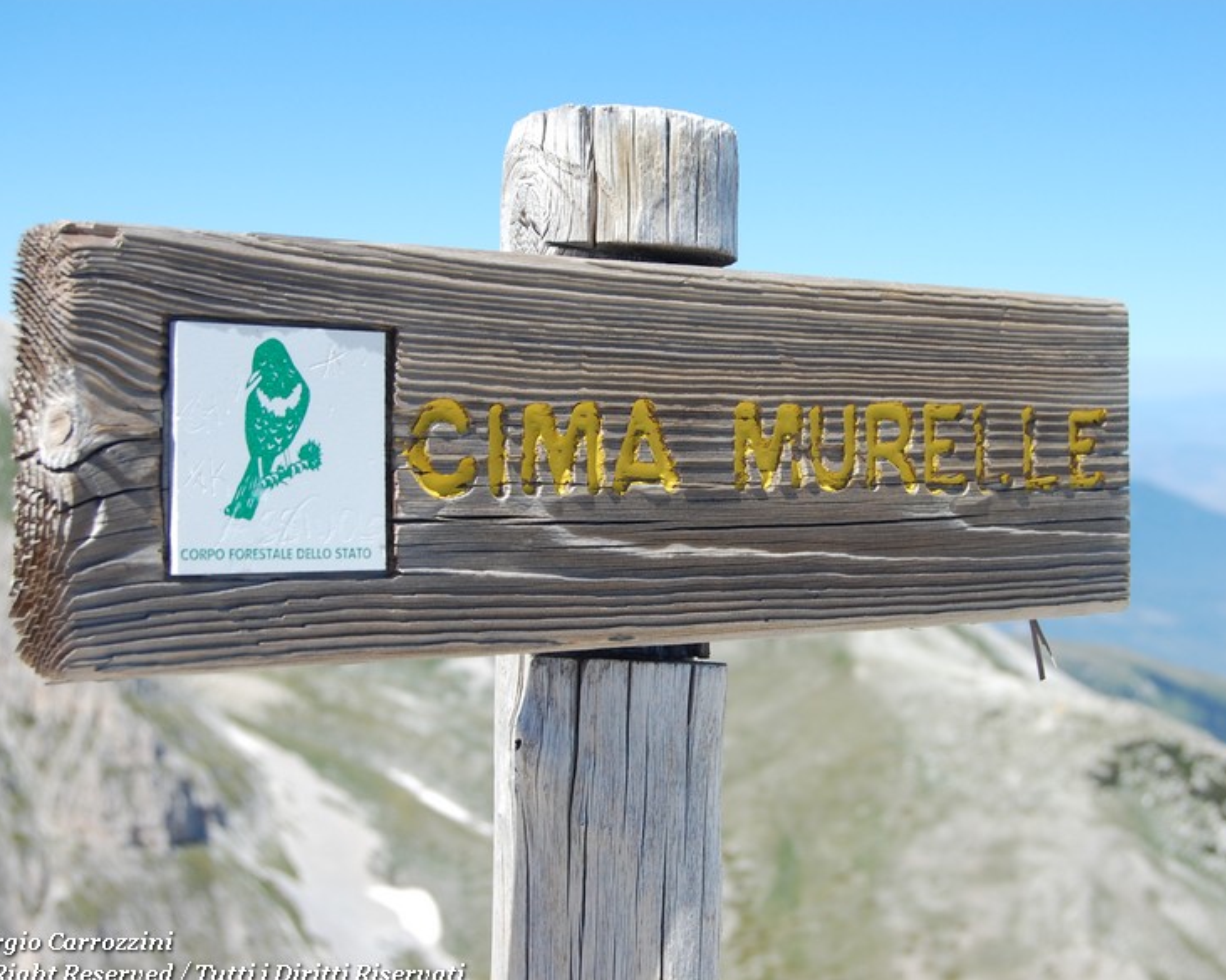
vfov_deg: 23.1
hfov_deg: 28.7
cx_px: 693
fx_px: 2394
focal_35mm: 66
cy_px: 492
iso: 200
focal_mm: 38
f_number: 9
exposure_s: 1/320
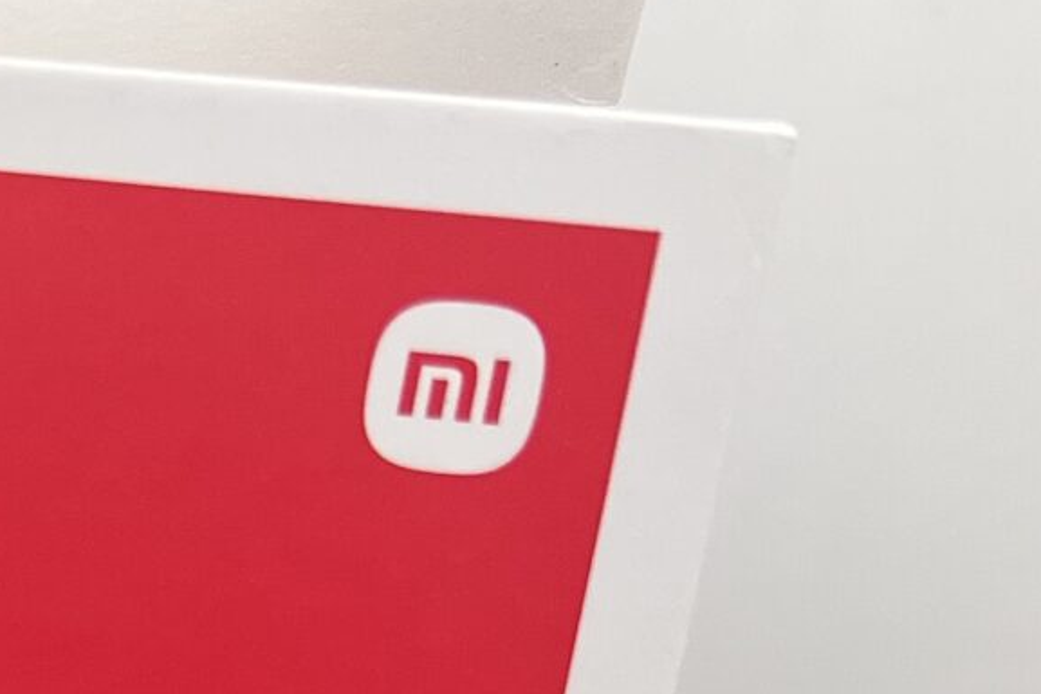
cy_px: 1563
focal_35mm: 120
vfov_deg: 10.2
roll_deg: -2.9
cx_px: -1032
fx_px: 3471
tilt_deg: -35.9
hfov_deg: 14.3
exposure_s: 1/581
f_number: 1.5
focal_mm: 5.7
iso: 50
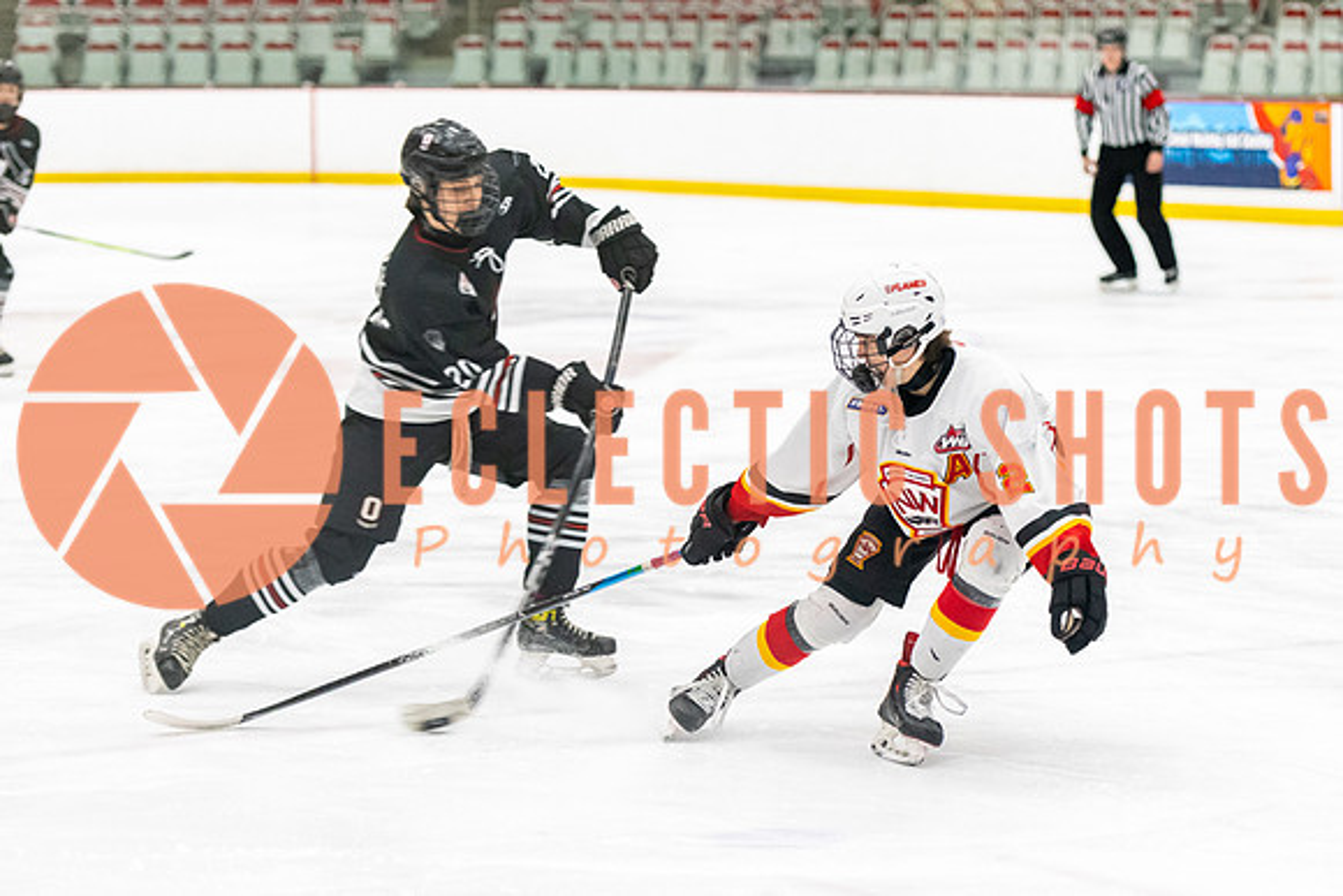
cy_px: 448
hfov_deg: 14.4
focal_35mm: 143
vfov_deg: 9.6
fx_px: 5318
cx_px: 937
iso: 3200
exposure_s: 1/640
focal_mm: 95
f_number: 2.8
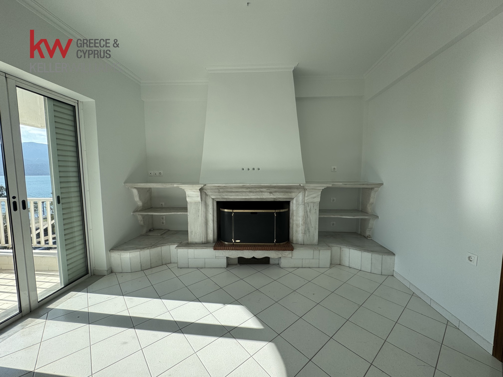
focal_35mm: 14
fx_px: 203
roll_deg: +0.6
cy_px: 188
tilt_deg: -4.2
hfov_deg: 102.1
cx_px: 252
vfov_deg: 85.7
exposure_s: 1/386
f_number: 2.2
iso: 40
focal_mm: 2.22
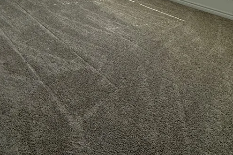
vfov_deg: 32.1
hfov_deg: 59.0
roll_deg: -0.4
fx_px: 194
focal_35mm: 30
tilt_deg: -8.2
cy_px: -50
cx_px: 61
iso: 40
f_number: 2.2
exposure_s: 1/269
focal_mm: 2.22
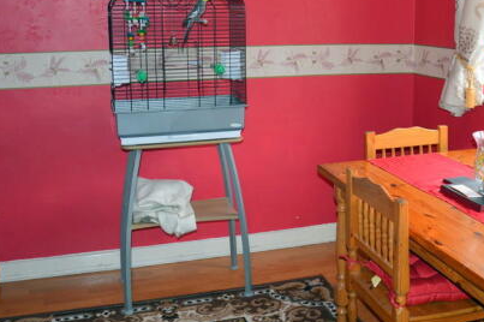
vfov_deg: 30.2
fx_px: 591
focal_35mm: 44
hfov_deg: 44.0
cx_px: 312
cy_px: 100
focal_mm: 18
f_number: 4
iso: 400
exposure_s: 1/80
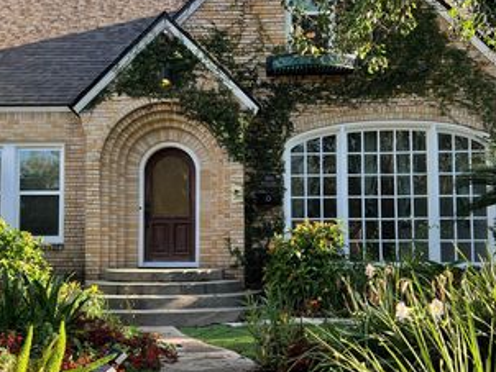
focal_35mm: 43
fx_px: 617
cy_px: 220
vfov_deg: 33.6
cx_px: 225
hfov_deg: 43.8
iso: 50
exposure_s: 1/438
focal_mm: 5.7
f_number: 1.5
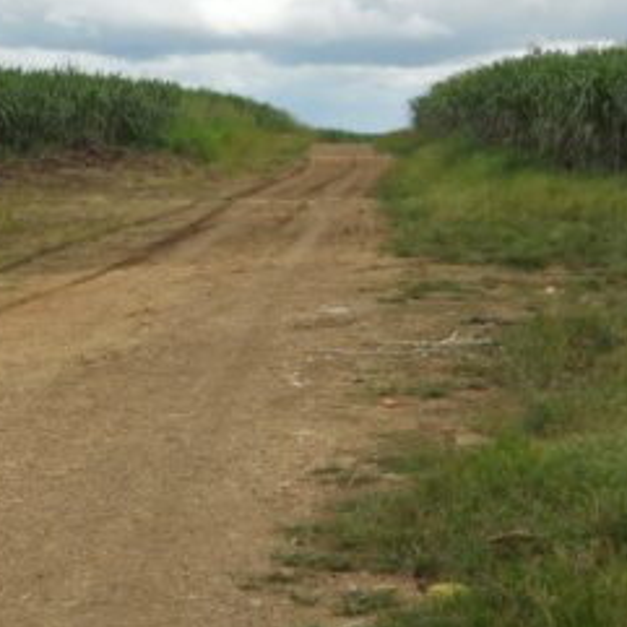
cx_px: 112
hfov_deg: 14.6
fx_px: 2439
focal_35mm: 119
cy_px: 251
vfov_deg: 14.6
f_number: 5.3
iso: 80
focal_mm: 11.7
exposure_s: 1/320
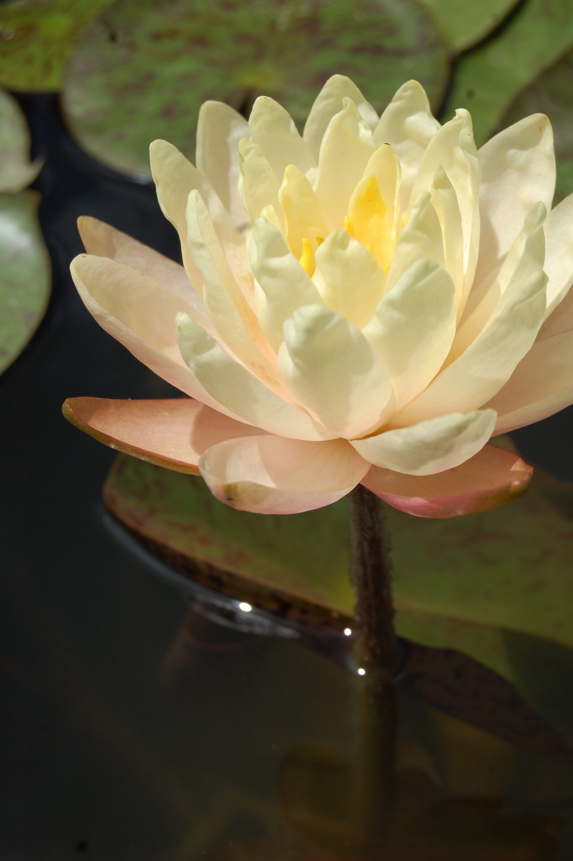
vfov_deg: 25.4
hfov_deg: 17.0
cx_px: 295
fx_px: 1913
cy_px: 419
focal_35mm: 80
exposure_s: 1/500
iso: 200
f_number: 11
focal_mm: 50
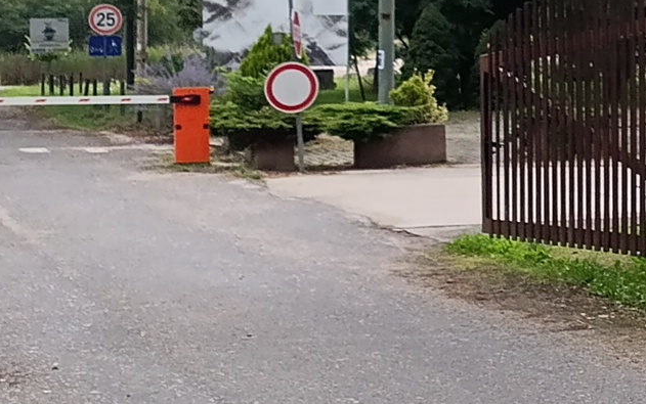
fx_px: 2413
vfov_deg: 9.5
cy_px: 45
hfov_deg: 13.4
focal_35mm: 137
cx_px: 1242
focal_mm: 4.71
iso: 80
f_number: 1.7
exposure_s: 1/100
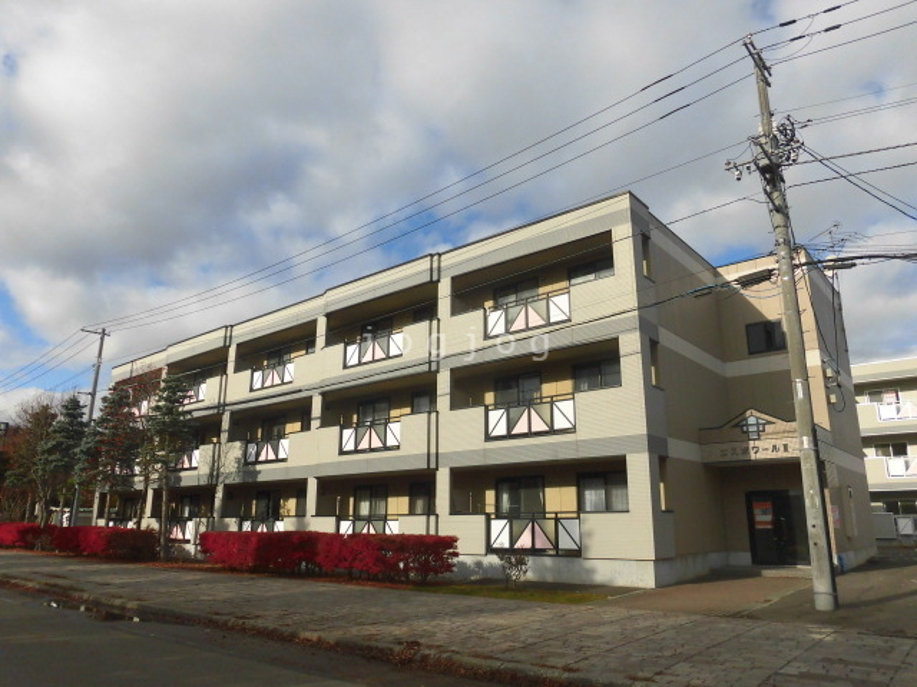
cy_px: 344
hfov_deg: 71.6
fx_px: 636
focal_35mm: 24
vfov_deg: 56.8
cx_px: 458
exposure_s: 1/250
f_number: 7.8
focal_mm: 4.3
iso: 100
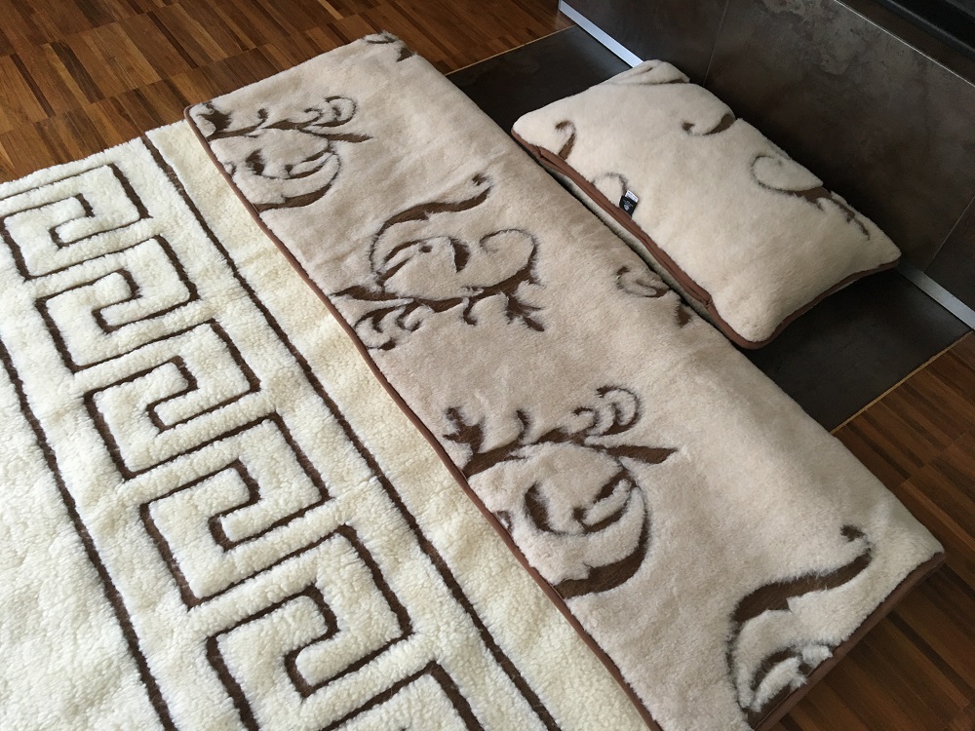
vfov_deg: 48.2
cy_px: 366
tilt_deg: -54.5
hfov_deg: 61.7
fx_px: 817
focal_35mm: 29
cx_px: 488
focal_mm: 4.15
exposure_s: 1/33
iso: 125
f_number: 2.2
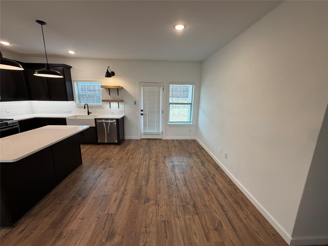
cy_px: 123
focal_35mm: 14
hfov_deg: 102.1
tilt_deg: -12.0
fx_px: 133
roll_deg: -0.2
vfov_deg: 85.7
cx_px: 164
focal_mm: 2.22
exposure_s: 1/120
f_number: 2.2
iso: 250
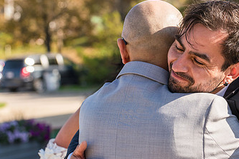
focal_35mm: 172
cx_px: 219
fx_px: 1141
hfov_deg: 11.9
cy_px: 88
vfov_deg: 8.0
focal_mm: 83
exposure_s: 1/400
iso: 250
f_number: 5
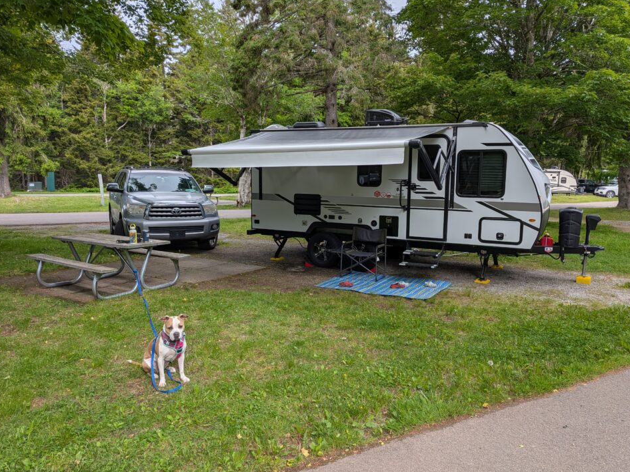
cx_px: 335
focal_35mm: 26
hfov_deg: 67.2
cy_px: 241
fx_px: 473
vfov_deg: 53.1
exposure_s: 1/4831
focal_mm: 4.53
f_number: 1.7
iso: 22
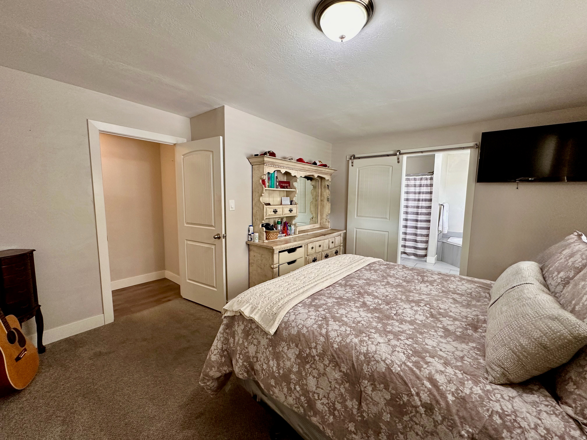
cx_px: 294
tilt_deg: -6.5
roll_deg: -1.5
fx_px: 237
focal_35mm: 14
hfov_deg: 102.1
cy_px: 220
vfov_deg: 85.7
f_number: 2.2
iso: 250
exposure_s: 1/120
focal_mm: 2.22
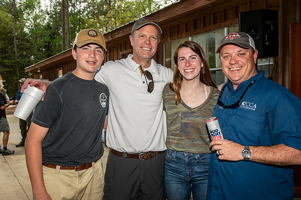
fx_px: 267
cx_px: 150
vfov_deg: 41.1
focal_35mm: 32
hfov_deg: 58.7
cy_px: 100
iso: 160
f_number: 5.6
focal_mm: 32
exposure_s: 1/400
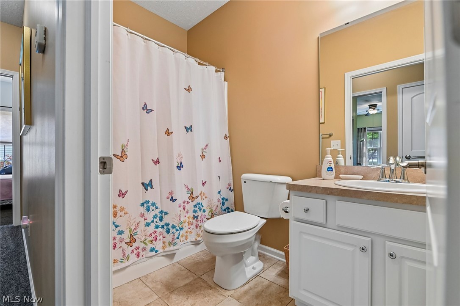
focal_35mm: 16
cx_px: 230
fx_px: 204
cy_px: 153
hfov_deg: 96.8
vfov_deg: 73.7
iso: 800
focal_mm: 16
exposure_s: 1/80
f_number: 6.3
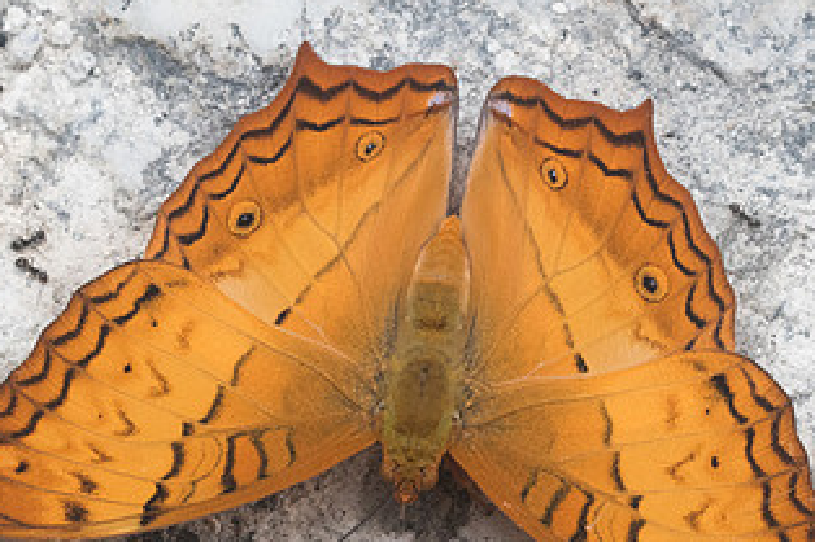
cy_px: 355
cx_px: 379
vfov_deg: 2.5
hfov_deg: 3.8
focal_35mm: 539
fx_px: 12195
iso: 1000
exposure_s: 1/320
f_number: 10
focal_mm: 150
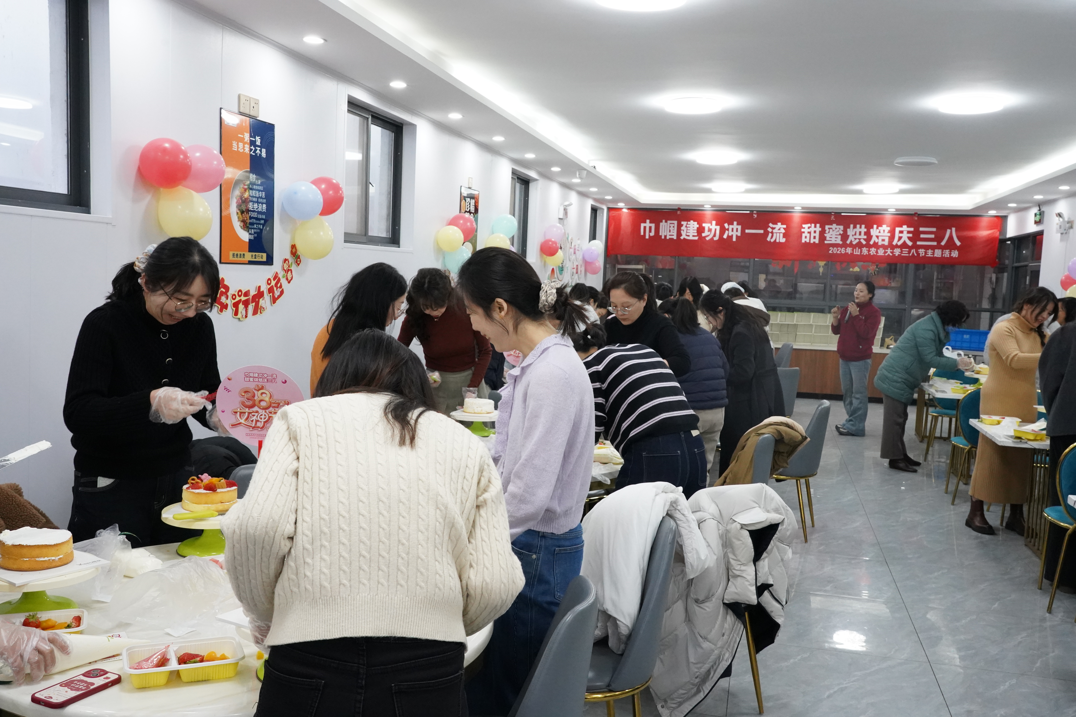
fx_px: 956
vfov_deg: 41.1
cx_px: 538
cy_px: 358
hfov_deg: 58.7
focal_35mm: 32
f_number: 11
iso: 8000
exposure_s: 1/100
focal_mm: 32
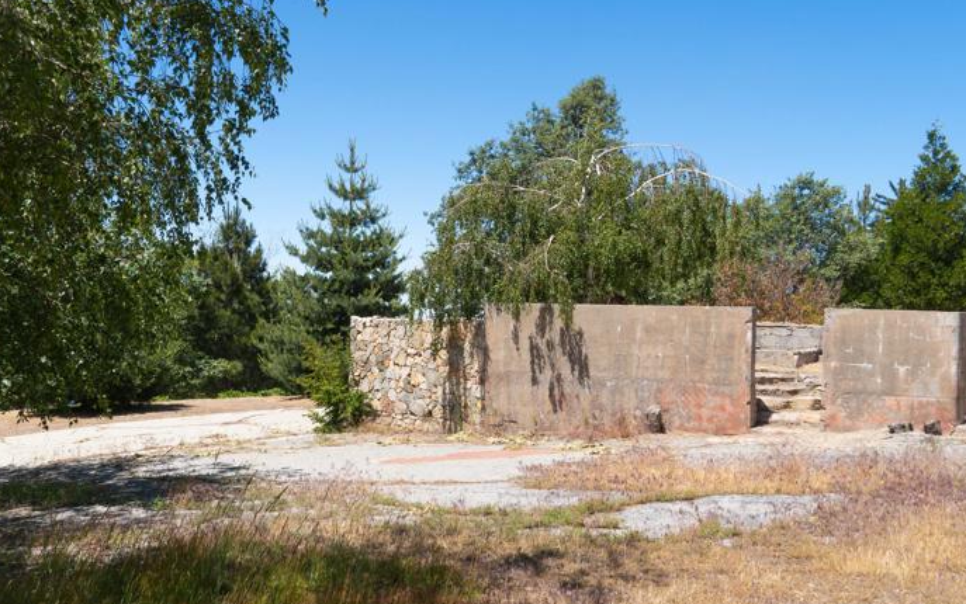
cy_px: 341
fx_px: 1080
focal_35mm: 41
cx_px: 436
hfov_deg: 48.1
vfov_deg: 31.2
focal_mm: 18
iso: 160
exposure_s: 1/250
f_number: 8
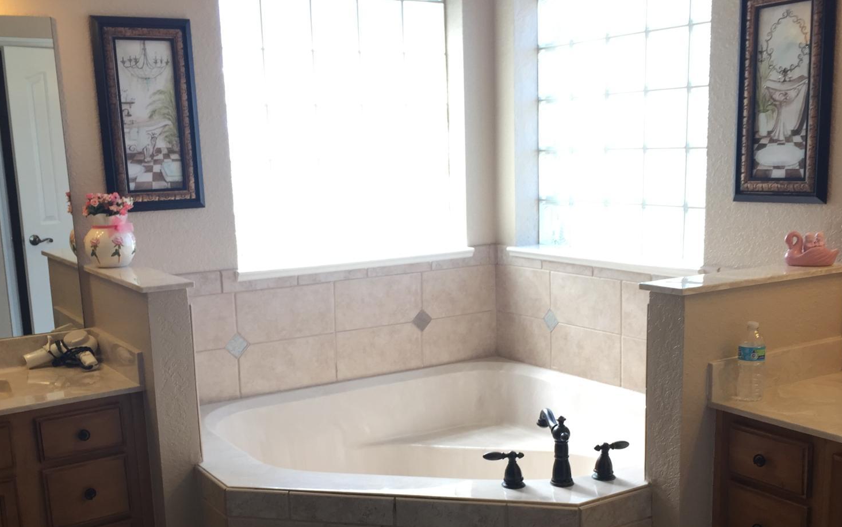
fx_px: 964
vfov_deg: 30.4
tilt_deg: -9.7
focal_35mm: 42
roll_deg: +1.9
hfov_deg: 47.2
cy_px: 336
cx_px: 421
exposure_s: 1/60
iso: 32
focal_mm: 4.15
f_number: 2.2
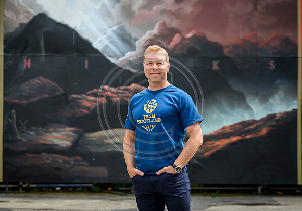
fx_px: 1029
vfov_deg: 11.7
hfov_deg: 16.7
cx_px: 158
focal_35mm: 121
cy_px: 106
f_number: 5
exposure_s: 1/200
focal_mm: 115
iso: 160
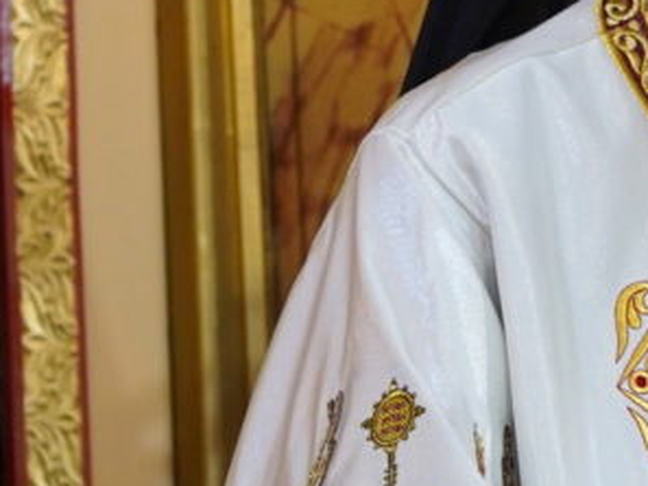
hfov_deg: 6.3
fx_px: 5843
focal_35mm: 312
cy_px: -1
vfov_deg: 4.8
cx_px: 868
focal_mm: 62.7
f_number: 5
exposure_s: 1/160
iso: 1250
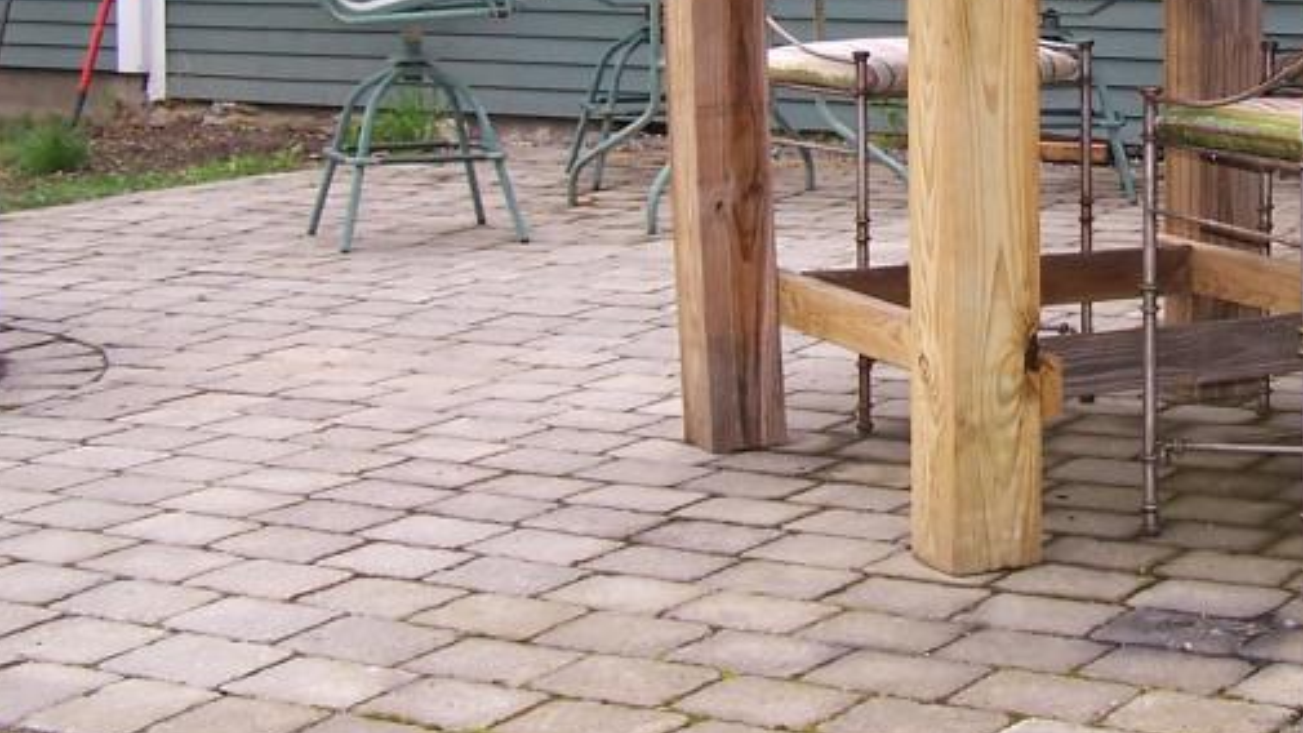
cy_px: 44
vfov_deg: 14.2
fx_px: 2902
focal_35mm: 84
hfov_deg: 24.4
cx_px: 1218
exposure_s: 1/60
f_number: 2.8
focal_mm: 6.3
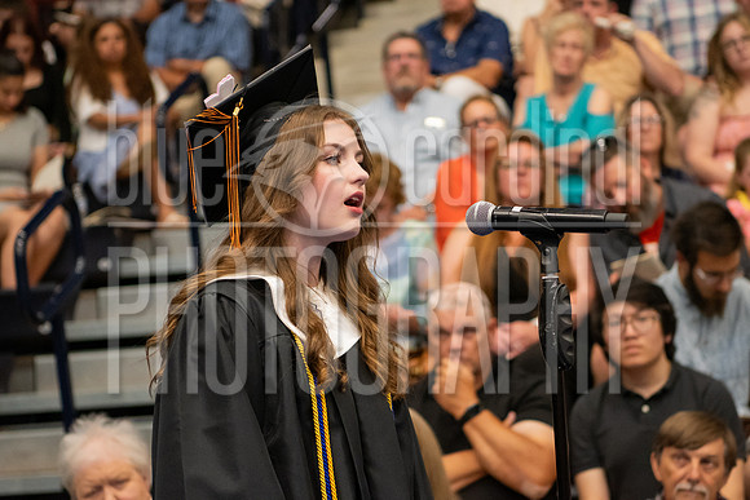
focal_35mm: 111
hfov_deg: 18.5
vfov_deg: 12.4
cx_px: 395
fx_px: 2306
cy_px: 242
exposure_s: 1/640
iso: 2500
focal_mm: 70
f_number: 3.2
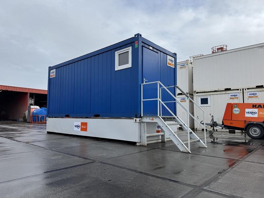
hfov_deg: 71.6
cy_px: 99
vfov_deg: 56.8
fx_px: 183
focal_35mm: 24
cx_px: 132
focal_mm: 6.76
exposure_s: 1/1721
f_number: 1.78
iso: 80
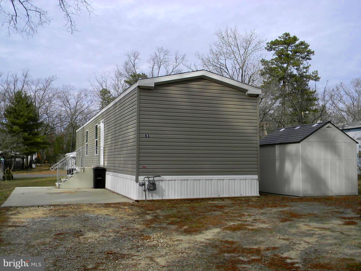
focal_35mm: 36
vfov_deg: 39.7
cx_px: 180
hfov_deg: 51.4
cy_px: 136
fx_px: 375
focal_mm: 6.4
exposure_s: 1/213
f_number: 7.4
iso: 80
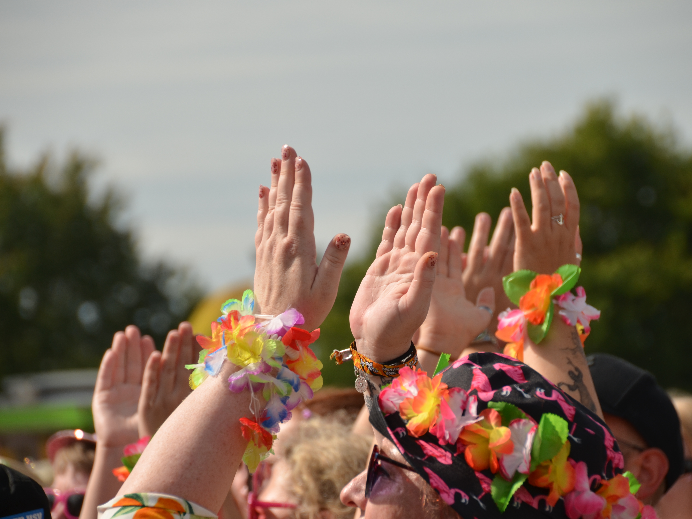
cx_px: 377
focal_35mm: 254
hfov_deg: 7.8
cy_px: 259
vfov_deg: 5.9
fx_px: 5069
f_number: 6
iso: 200
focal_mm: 155
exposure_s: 1/1250
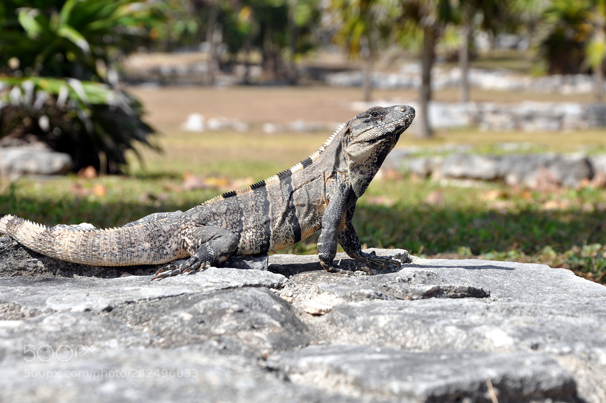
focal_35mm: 120
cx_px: 303
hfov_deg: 17.1
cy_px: 202
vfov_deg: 11.4
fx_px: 2018
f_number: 10
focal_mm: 80
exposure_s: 1/400
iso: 200
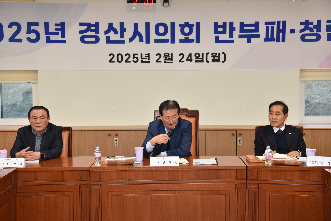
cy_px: 110
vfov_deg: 26.0
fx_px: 478
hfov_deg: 38.2
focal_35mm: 52
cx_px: 166
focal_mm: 52
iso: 800
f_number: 5
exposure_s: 1/100
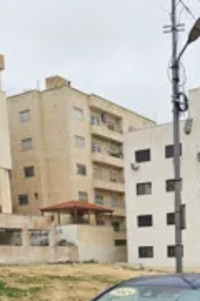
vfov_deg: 33.2
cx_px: 162
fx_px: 443
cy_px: 326
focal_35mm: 53
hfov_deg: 25.0
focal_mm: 6.3
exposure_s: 1/114
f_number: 1.7
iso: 10
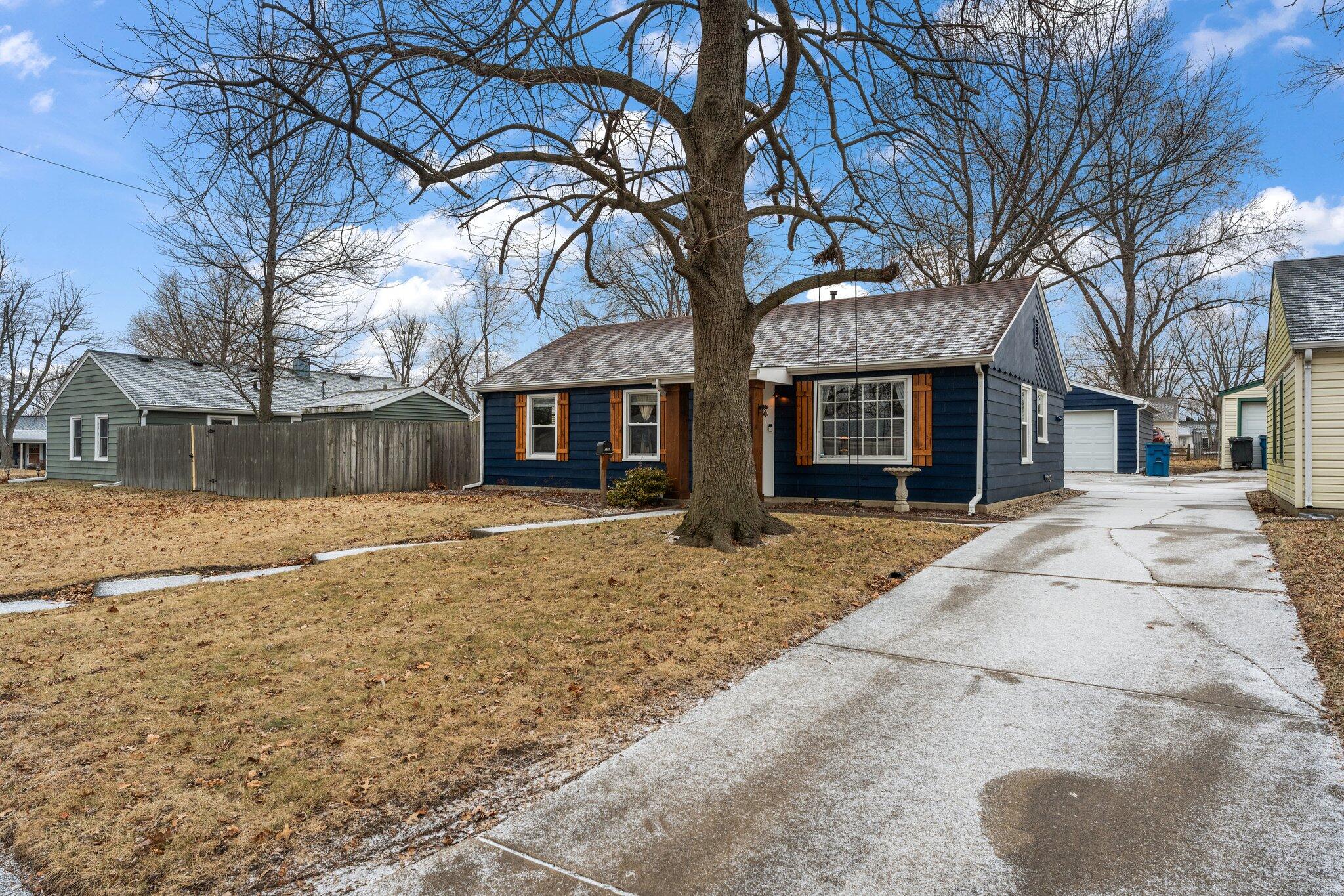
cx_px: 672
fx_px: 780
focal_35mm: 21
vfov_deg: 59.7
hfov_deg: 81.5
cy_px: 448
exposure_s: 1/40
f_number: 8
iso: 800
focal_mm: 20.9
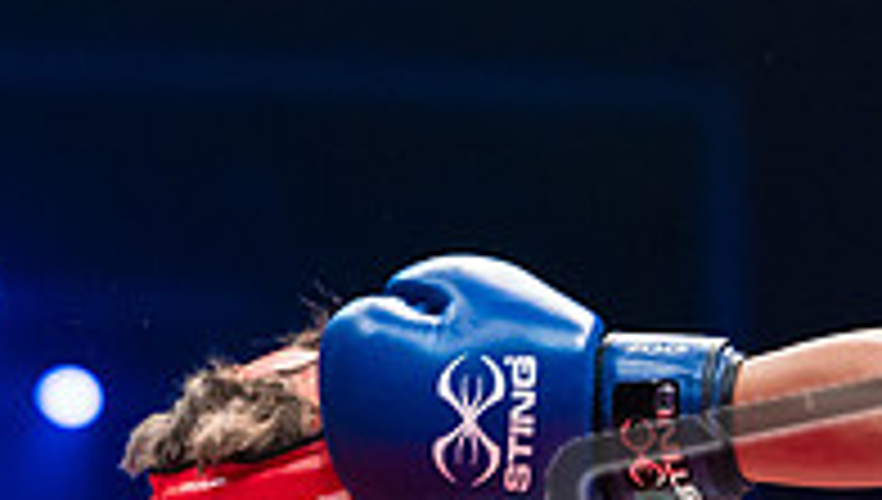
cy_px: 516
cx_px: 558
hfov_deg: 9.3
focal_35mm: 232
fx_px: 5435
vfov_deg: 5.2
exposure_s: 1/1000
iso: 3200
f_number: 2.5
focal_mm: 75
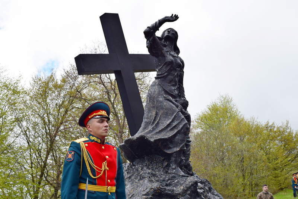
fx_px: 372
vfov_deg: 29.9
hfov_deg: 43.6
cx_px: 149
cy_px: 100
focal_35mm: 45
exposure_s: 1/500
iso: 360
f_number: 11
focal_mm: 30
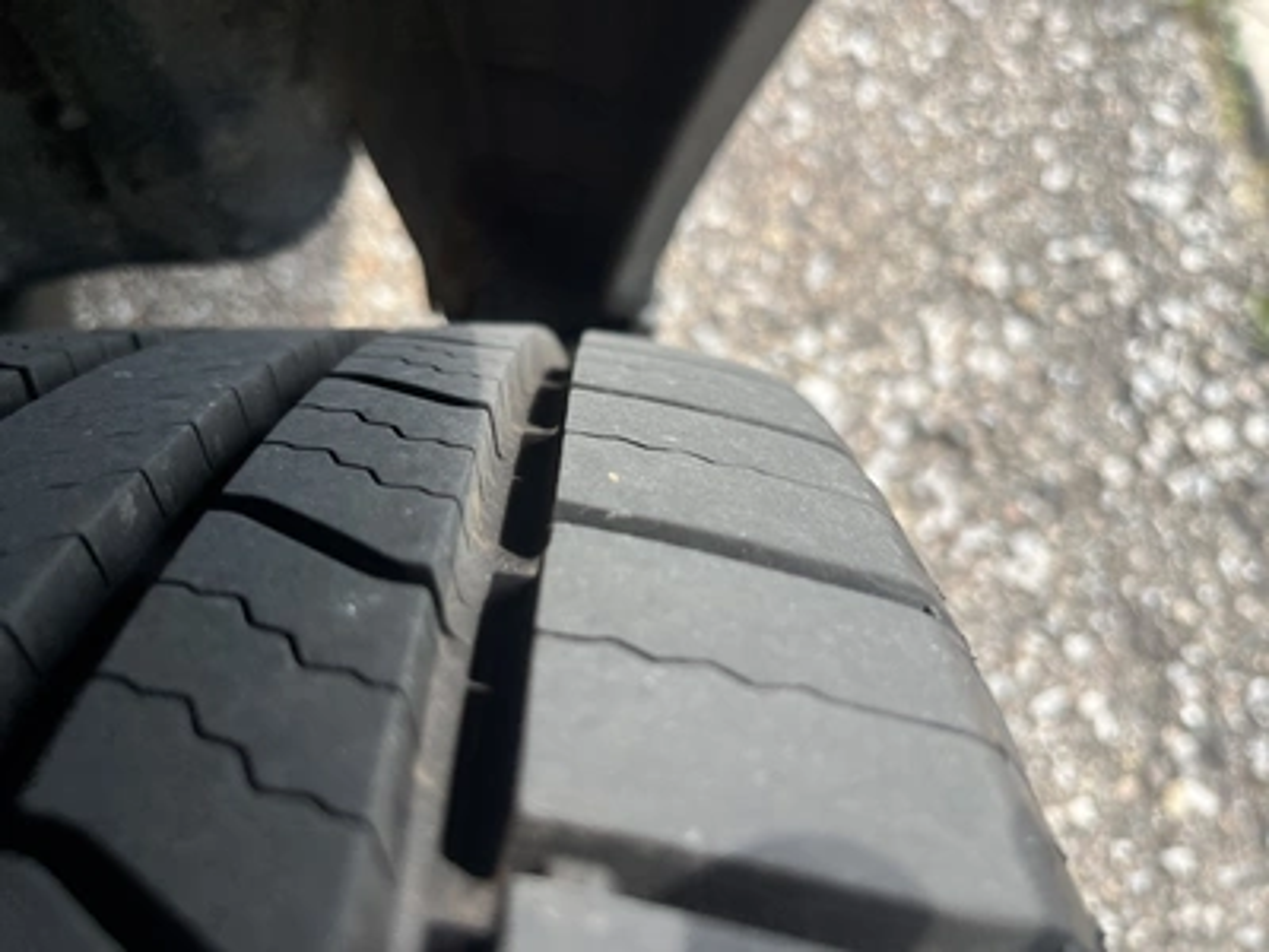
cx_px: 634
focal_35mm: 26
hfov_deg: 67.3
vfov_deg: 53.1
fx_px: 953
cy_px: 476
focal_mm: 5.1
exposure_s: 1/951
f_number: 1.6
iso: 50
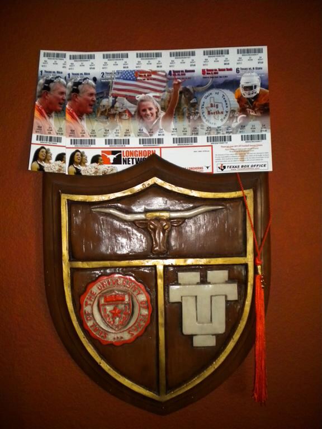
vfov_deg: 52.6
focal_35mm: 35
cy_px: 214
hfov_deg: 40.7
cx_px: 161
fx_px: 434
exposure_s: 1/30
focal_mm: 6.3
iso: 400
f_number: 3.1
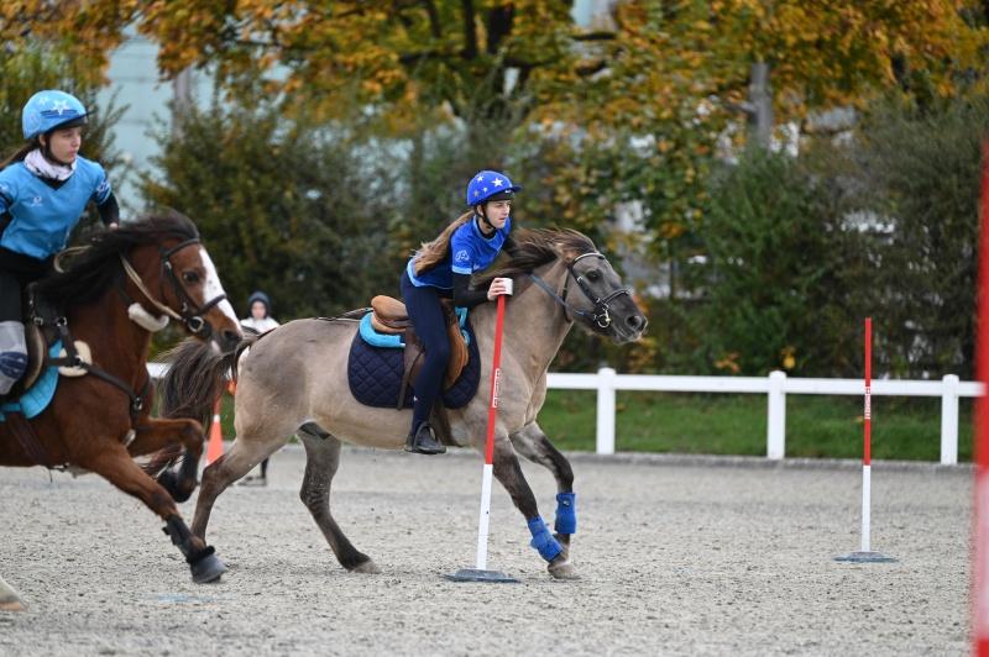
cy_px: 328
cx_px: 494
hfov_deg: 8.2
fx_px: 6862
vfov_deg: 5.5
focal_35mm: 250
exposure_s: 1/800
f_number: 5
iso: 800
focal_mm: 250
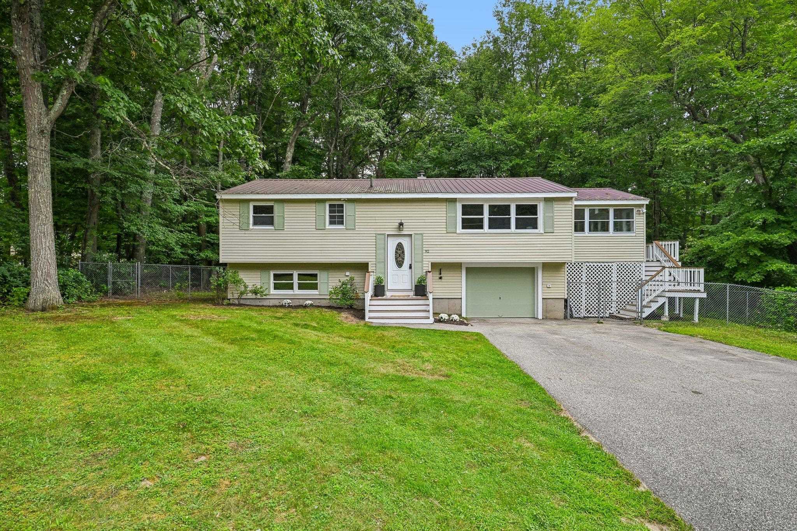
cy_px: 266
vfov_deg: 64.5
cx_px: 398
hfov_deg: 86.9
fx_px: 421
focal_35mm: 19
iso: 400
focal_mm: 19
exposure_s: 1/160
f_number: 8
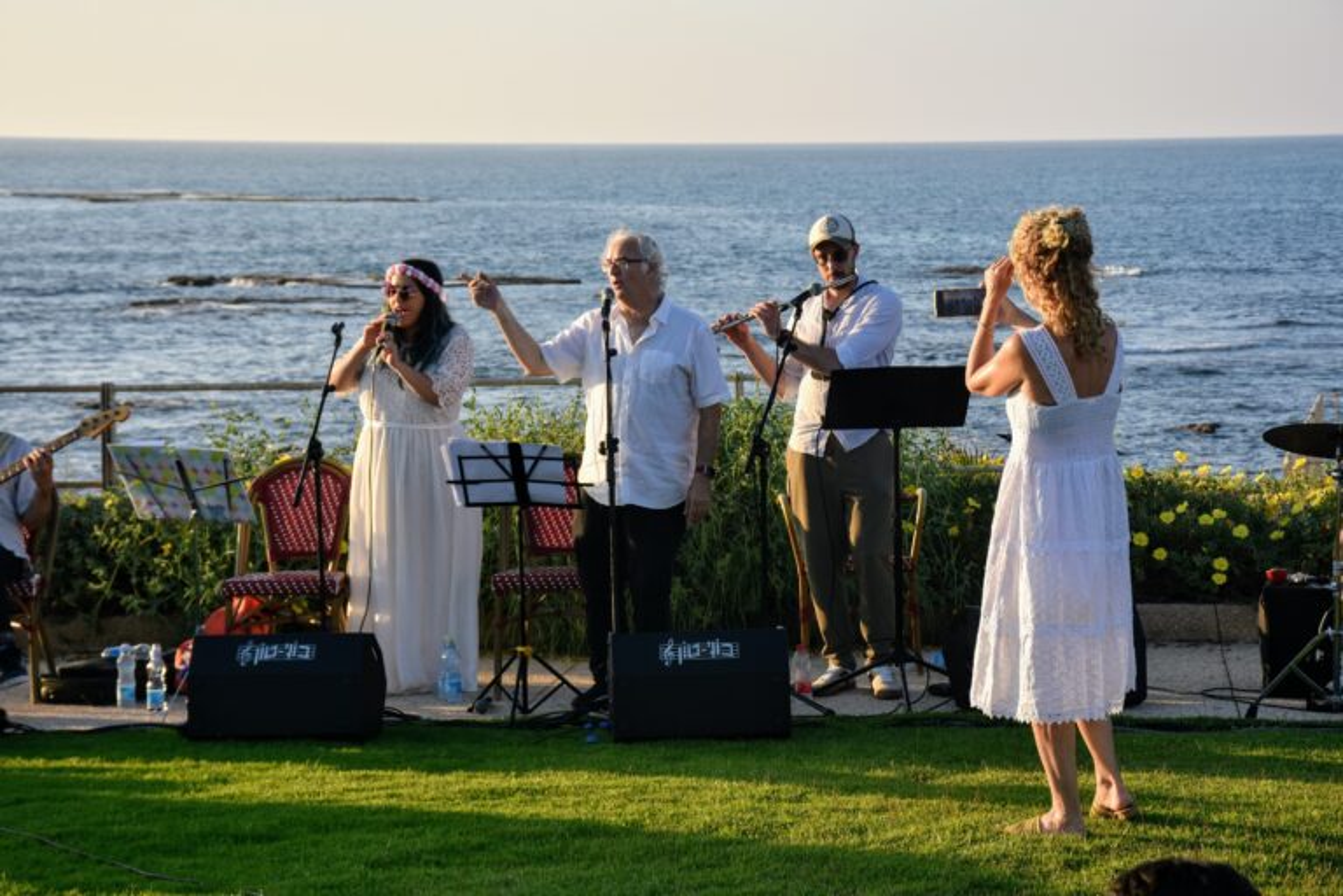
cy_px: 448
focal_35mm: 93
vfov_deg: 14.7
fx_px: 3469
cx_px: 672
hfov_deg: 21.9
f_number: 8
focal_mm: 62
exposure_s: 1/500
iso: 360
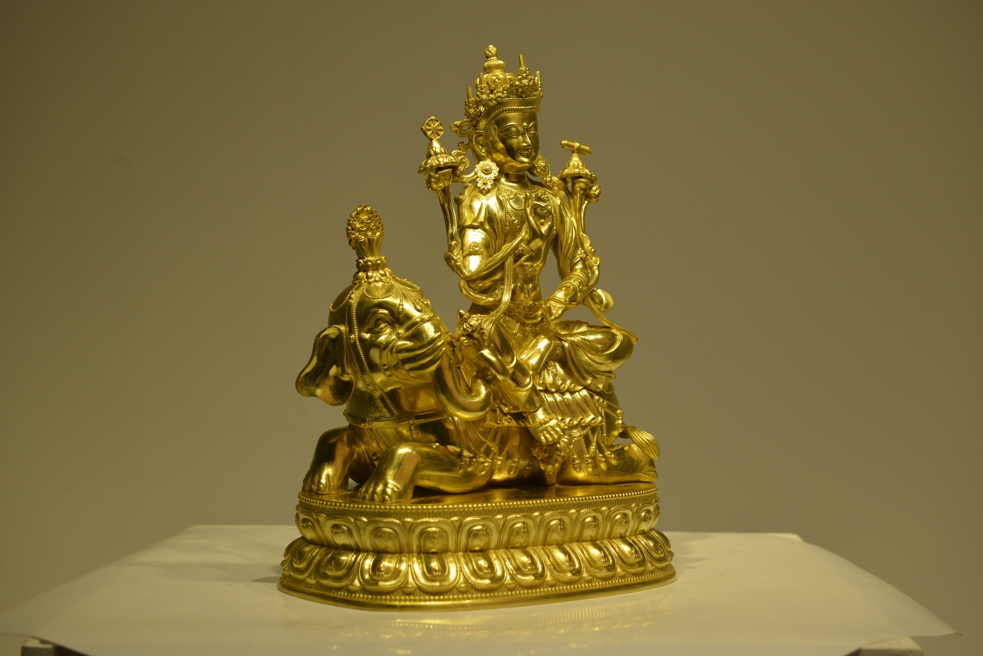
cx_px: 492
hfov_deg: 28.8
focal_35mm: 70
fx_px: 1912
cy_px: 328
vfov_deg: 19.5
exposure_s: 1/160
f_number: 6.3
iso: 320
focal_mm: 70
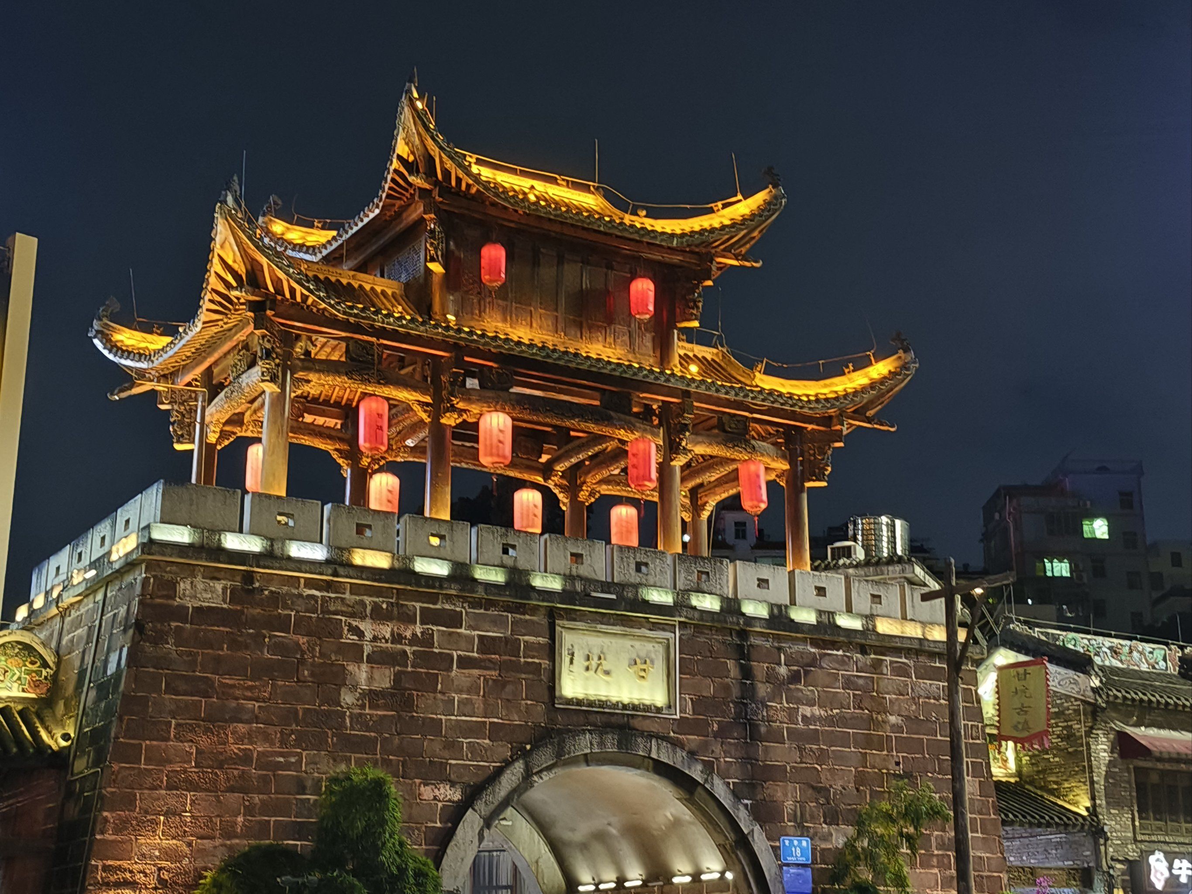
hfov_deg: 36.8
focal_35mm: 52
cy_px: 447
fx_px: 1791
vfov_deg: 28.0
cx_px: 596
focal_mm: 4.84
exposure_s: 1/10
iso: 688
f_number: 1.79
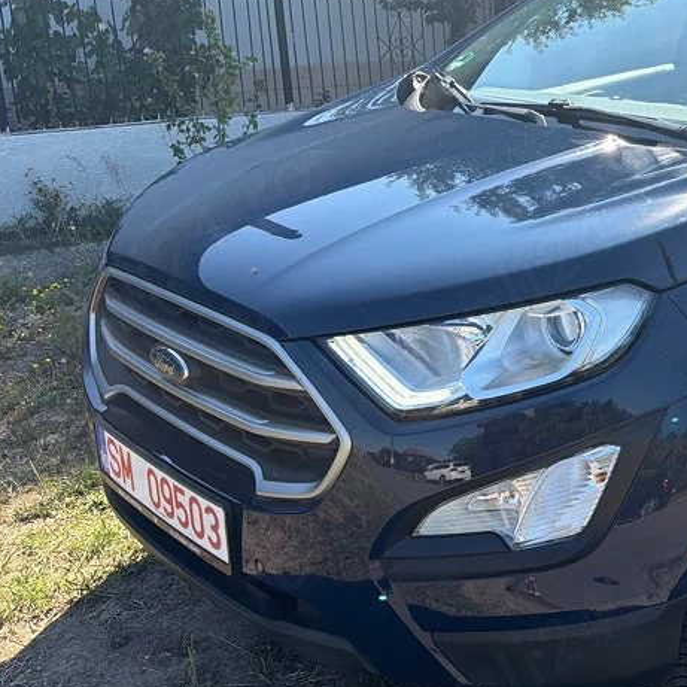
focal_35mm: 46
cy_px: 288
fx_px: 1033
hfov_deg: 34.4
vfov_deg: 36.7
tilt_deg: -15.9
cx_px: 638
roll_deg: +0.3
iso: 100
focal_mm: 6.76
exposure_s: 1/1855
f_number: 1.78
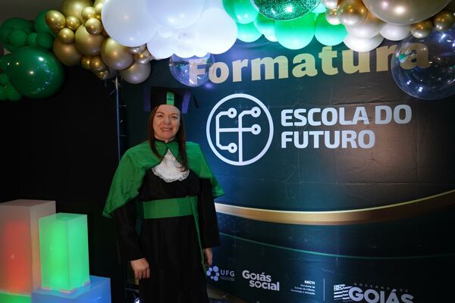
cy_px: 152
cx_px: 228
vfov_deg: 43.6
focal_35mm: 30
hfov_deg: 61.9
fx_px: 379
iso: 1600
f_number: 4
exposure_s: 1/160
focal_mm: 30
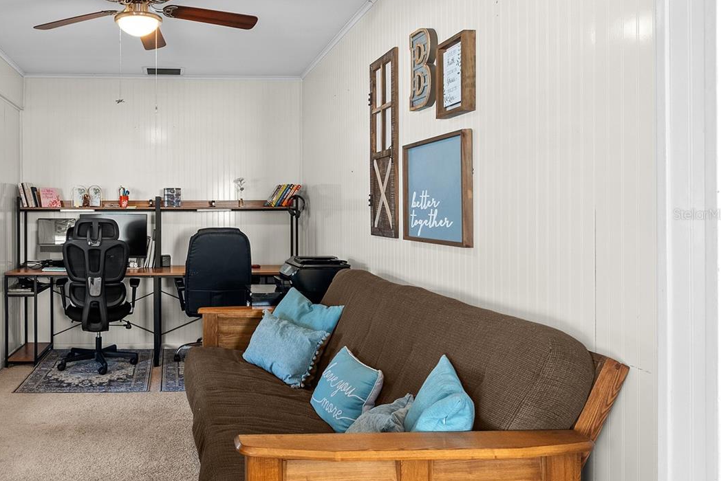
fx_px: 581
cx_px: 184
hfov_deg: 60.3
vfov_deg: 44.9
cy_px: 214
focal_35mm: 29
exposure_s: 1/1.25
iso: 400
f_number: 8
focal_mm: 19
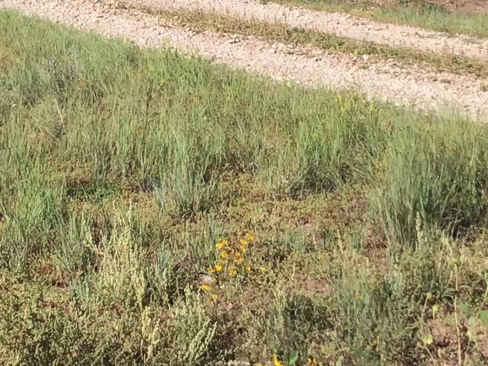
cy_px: -11
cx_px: -105
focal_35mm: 112
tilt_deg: -7.1
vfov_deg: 13.0
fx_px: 1579
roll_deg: -1.4
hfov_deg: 16.8
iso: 25
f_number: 2.4
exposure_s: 1/1164
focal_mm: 3.3
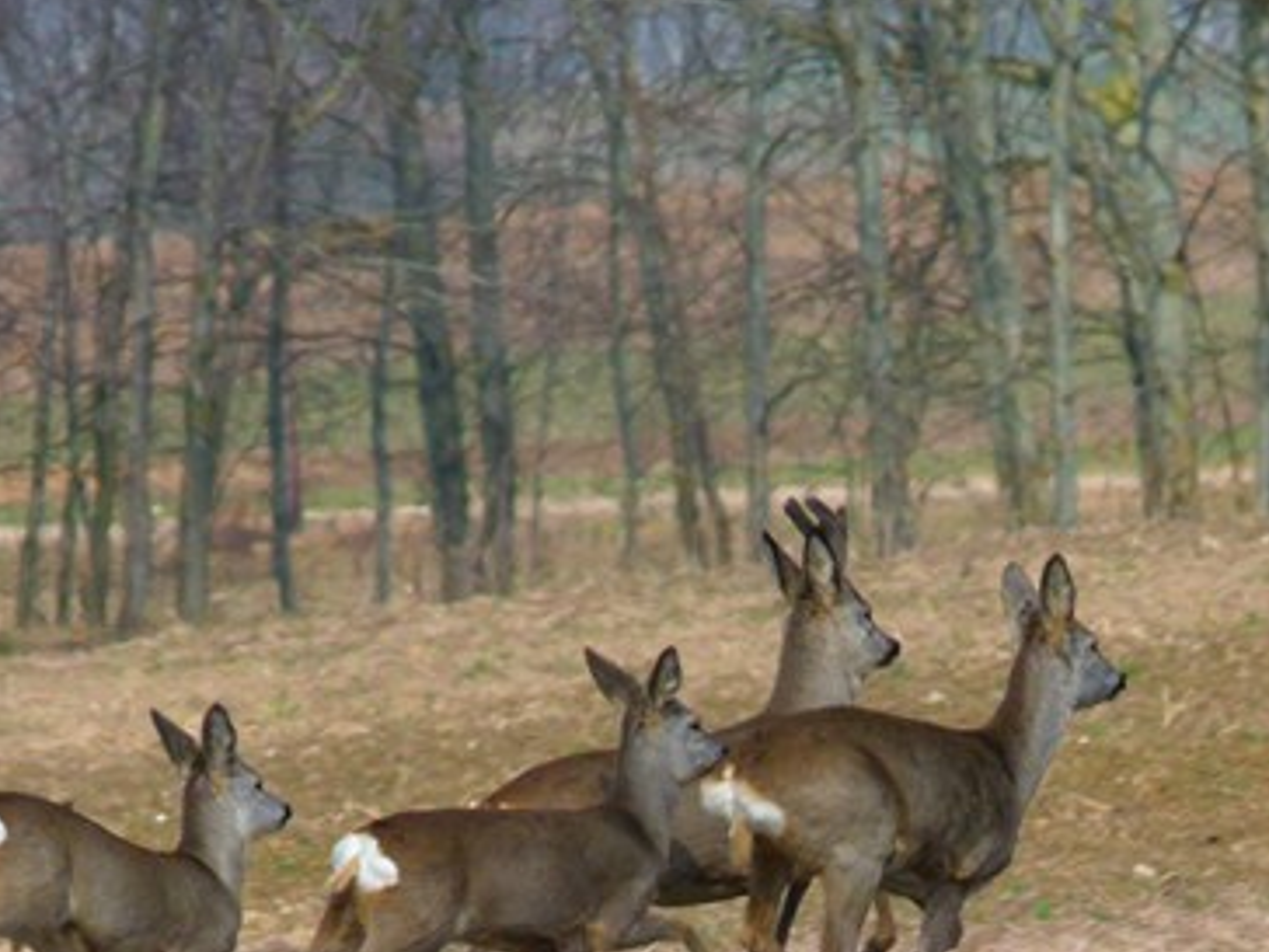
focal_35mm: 1317
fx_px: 48280
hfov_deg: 1.5
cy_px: 966
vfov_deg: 1.1
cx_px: 547
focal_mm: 108
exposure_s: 1/320
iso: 100
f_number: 5.2
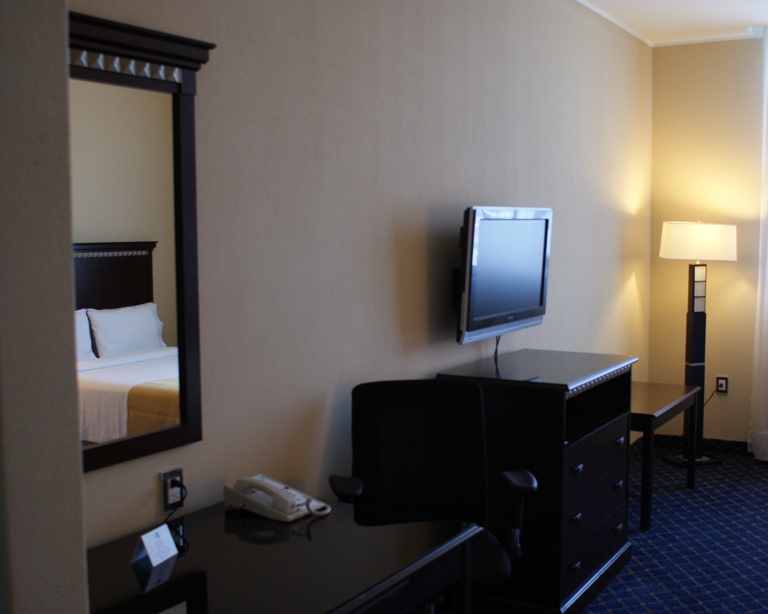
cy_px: 307
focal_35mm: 41
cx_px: 460
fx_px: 932
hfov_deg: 44.6
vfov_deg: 36.5
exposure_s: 1/25
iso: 400
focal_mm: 24
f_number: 4.5
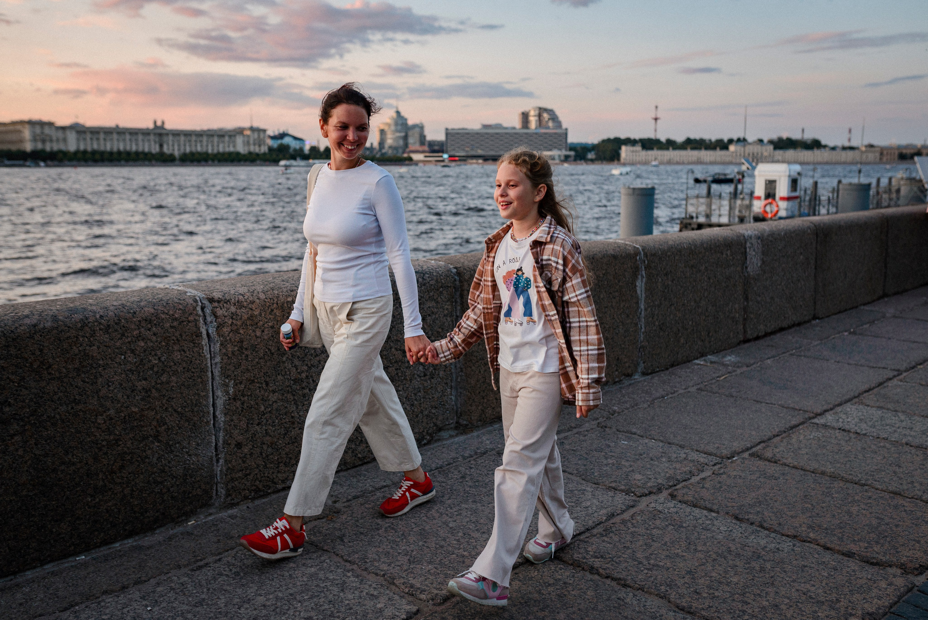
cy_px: 310
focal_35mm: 36
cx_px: 468
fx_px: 918
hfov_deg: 53.6
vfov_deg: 37.3
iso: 200
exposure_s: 1/500
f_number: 3.5
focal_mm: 35
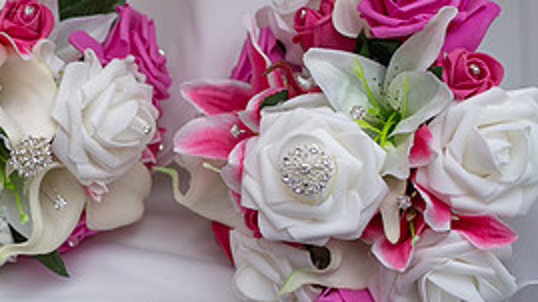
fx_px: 1298
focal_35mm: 91
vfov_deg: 13.3
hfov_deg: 22.3
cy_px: 149
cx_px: -30
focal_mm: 35
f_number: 3.5
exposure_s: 1/100
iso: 100
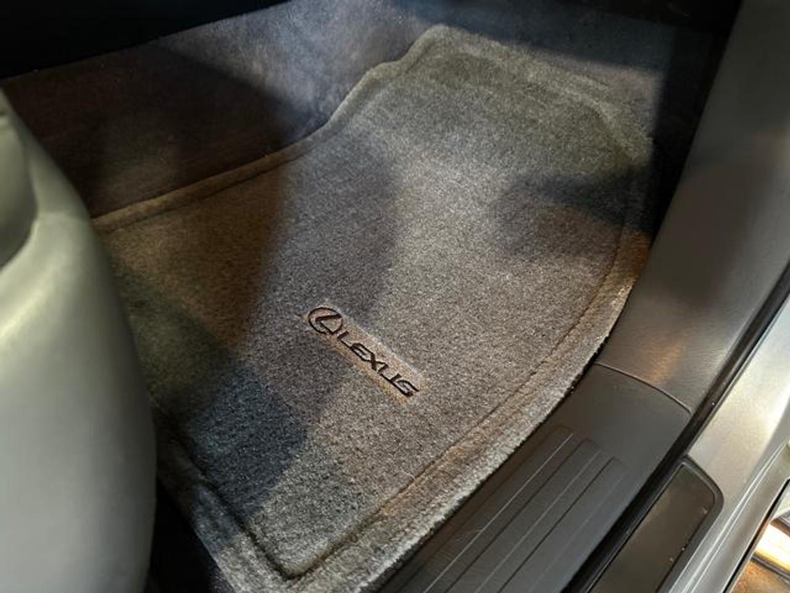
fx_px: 548
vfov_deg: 56.8
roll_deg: +1.0
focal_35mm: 24
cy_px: 296
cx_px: 395
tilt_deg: -42.8
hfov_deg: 71.6
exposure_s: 1/30
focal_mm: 6.86
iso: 1000
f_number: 1.78
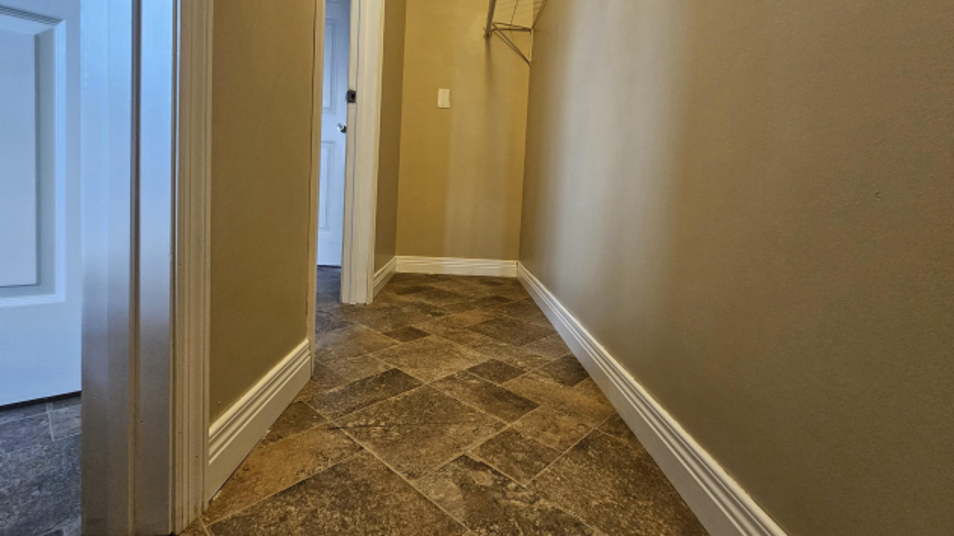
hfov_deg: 103.0
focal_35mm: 15
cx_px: 481
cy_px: 239
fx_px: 379
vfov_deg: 70.3
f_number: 2.2
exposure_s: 1/60
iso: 250
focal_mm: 2.2
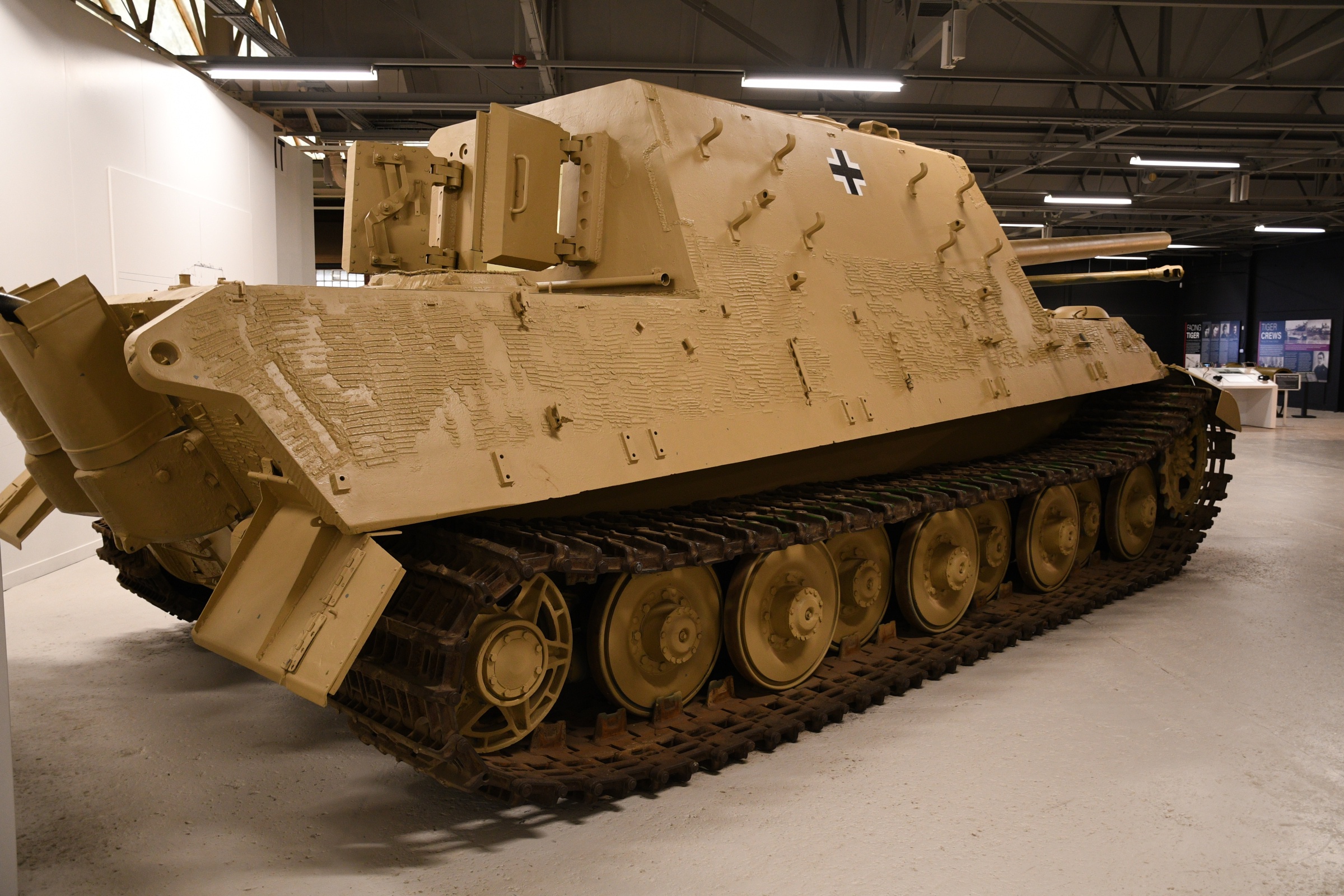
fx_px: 1045
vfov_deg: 46.4
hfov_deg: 65.5
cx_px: 672
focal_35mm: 28
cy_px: 448
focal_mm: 19
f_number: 3.2
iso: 800
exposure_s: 1/40
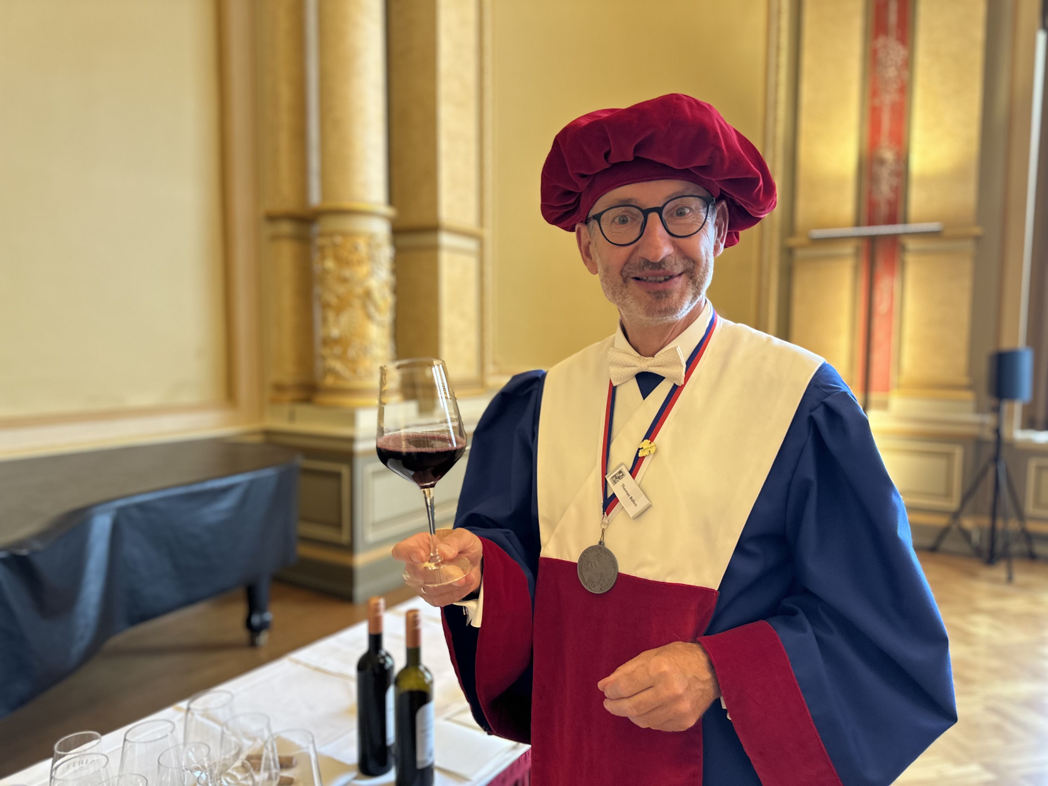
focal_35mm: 24
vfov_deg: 56.8
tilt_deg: -5.1
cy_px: 393
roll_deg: -0.1
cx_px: 524
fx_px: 727
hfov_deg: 71.6
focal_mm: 6.86
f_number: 1.78
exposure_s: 1/105
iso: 250
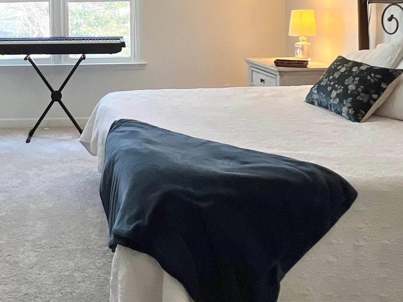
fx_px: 466
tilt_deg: -3.2
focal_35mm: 40
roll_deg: +1.3
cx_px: 68
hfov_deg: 44.0
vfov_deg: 33.9
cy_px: 26
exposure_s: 1/120
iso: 160
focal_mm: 1.57
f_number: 1.8
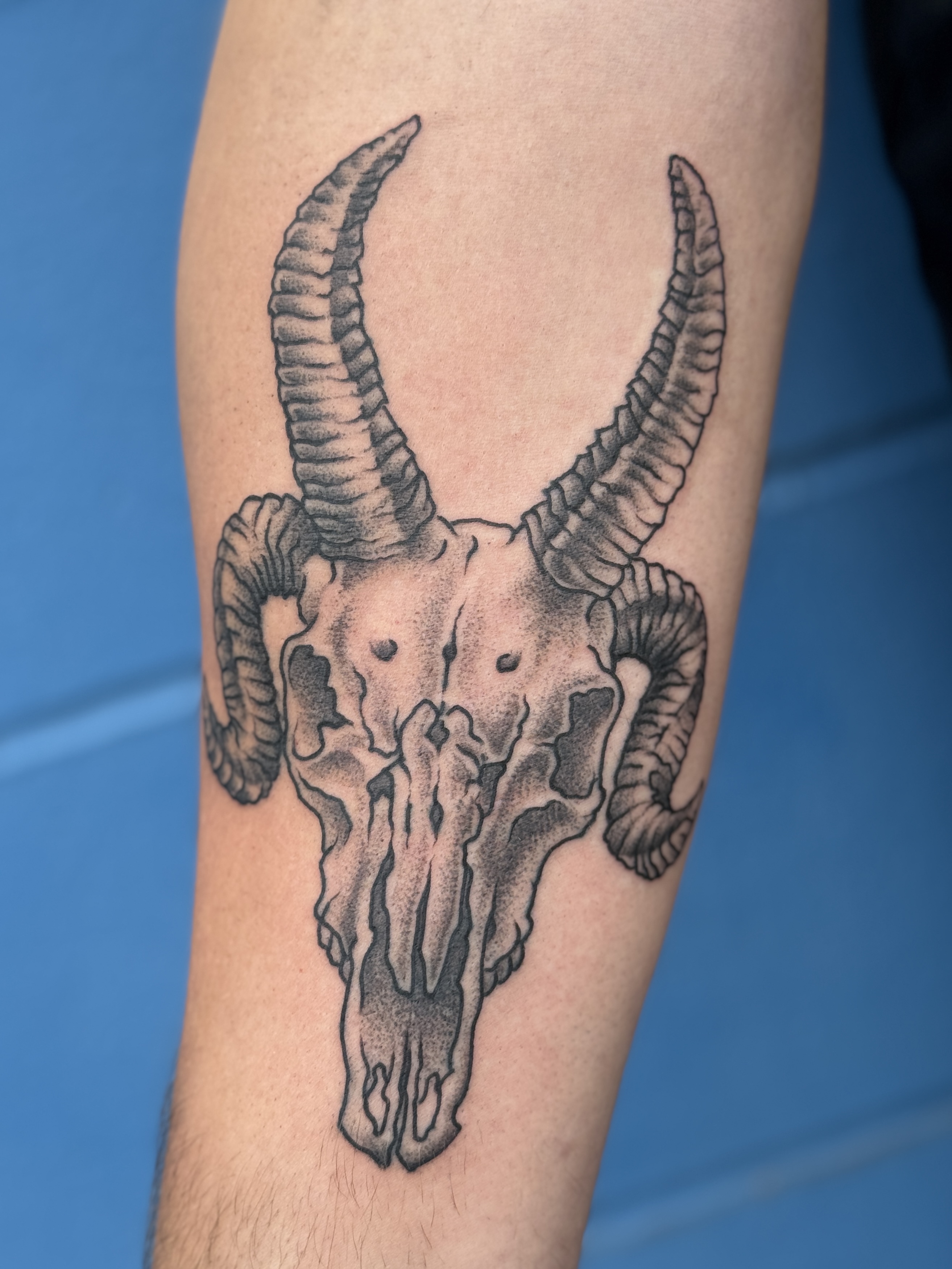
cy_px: 634
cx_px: 476
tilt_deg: -10.1
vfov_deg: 39.7
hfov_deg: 30.3
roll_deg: +18.5
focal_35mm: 48
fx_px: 1760
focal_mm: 6.76
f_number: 1.78
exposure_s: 1/1152
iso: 64
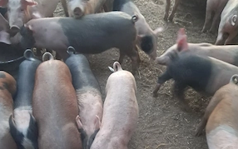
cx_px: 117
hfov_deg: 49.3
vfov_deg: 29.0
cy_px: 163
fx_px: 260
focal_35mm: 40
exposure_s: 1/24
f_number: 1.8
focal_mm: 4
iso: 800
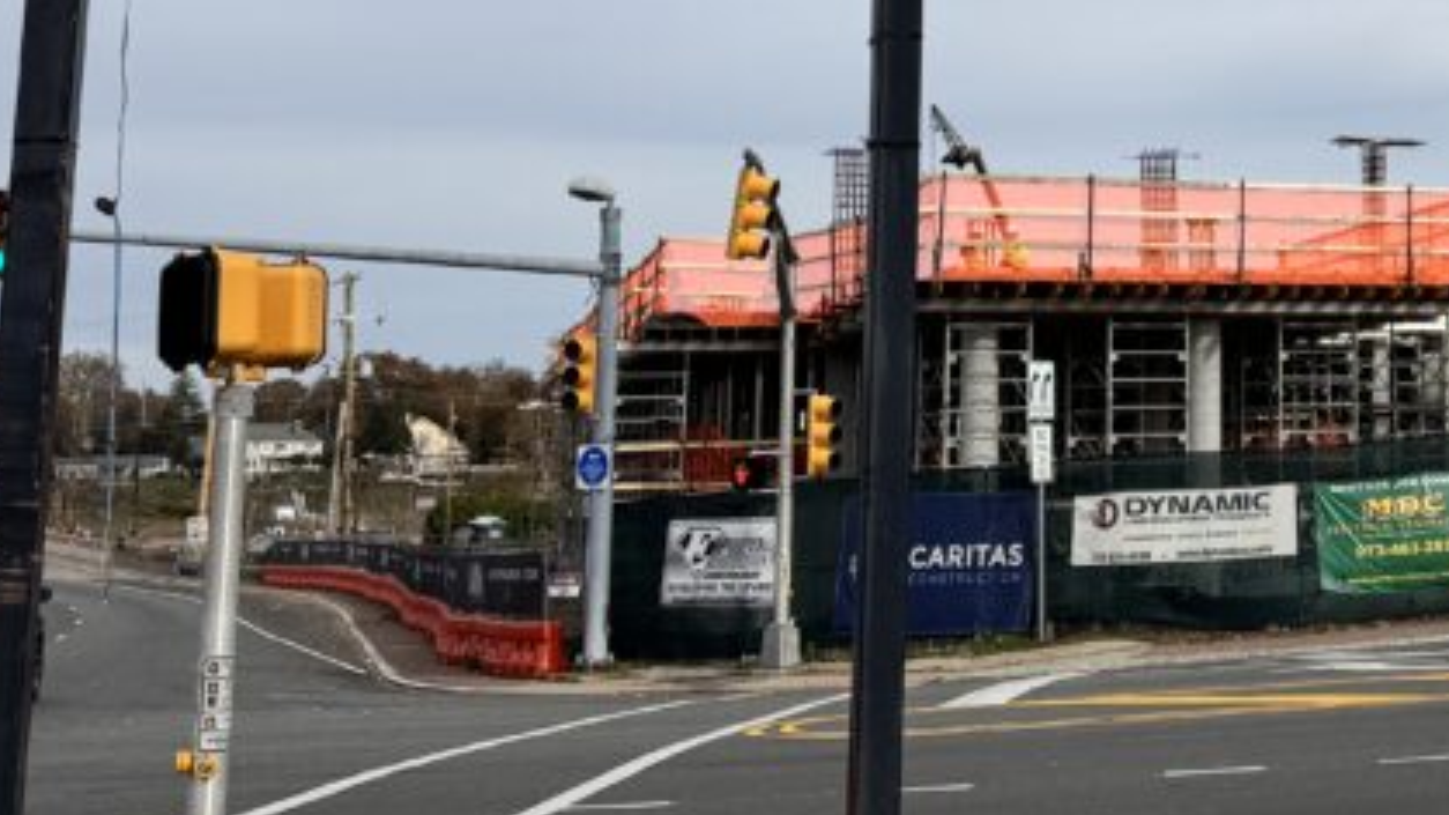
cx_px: 1390
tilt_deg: +9.4
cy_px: 49
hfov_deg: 30.9
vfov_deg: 18.4
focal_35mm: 64
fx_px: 2459
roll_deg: +1.1
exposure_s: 1/7937
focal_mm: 6.76
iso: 80
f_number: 1.78
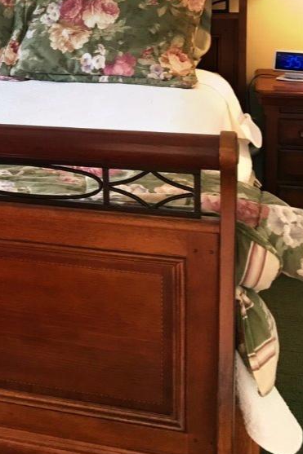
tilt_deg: -10.0
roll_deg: +2.7
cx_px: -147
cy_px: 43
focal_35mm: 78
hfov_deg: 16.1
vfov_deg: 25.2
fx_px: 985
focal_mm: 4.15
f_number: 2.2
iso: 25
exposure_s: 1/40
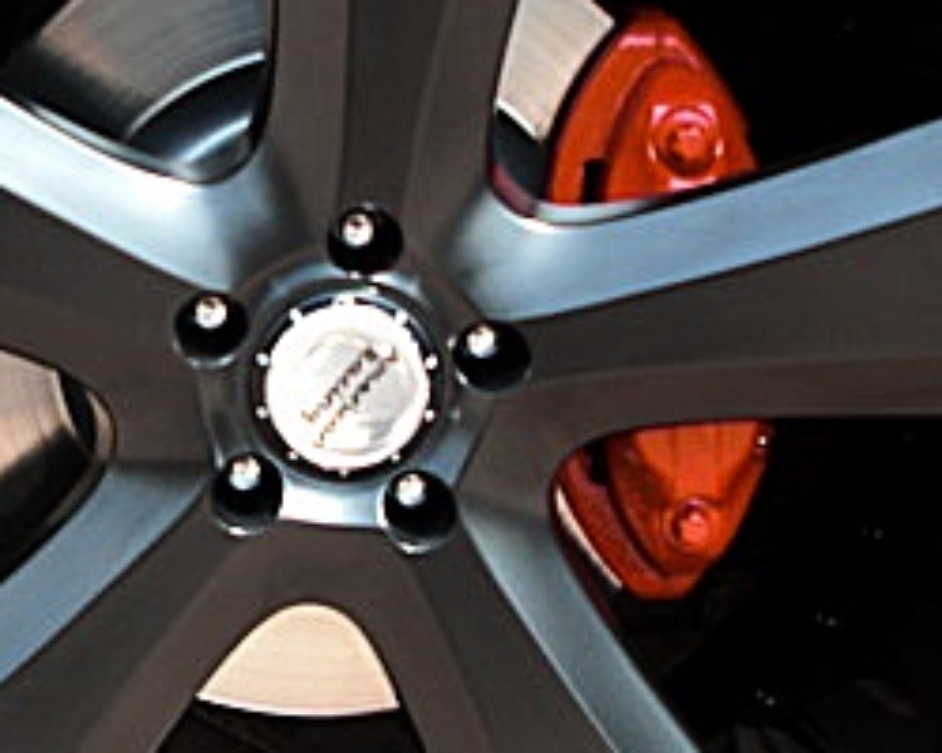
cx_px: 222
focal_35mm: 90
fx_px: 2509
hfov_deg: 21.1
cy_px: 297
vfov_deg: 17.1
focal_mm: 6.3
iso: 50
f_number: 2.8
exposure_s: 1/160
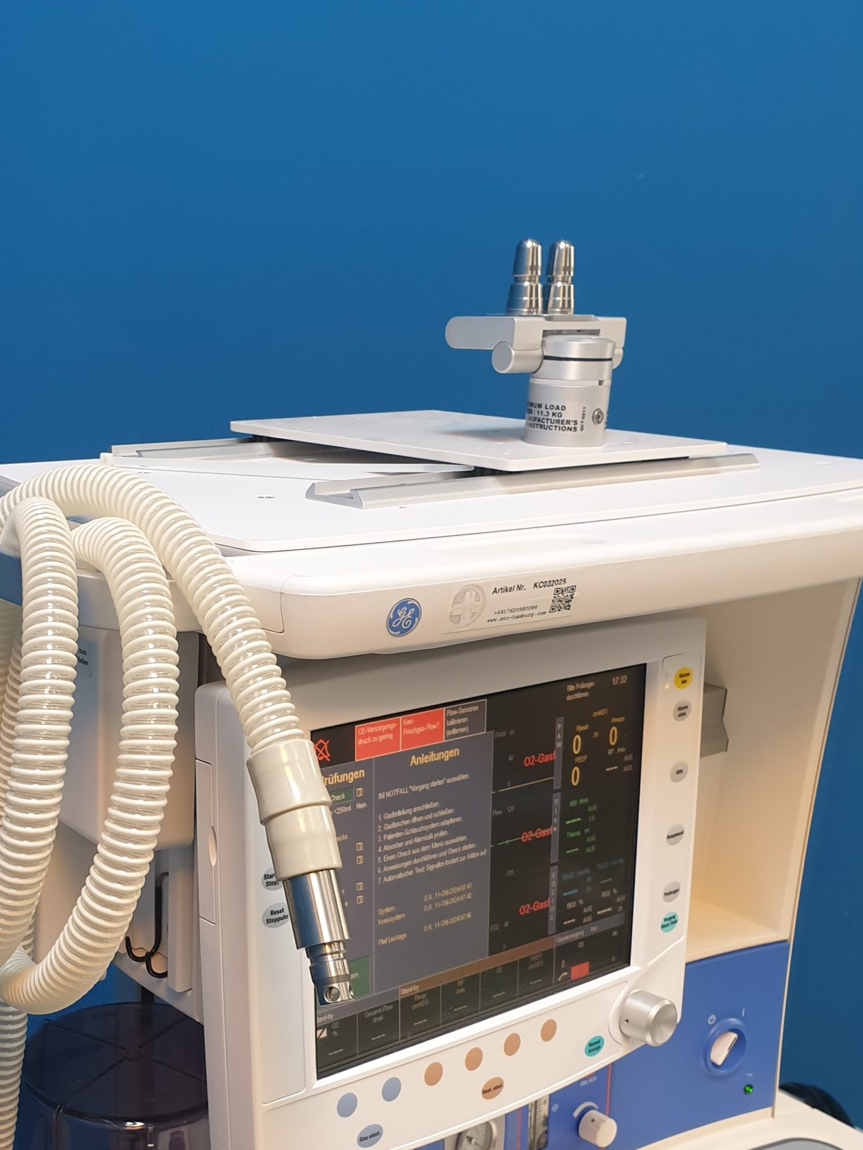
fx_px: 1362
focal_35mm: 41
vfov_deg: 44.5
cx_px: 203
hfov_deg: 34.3
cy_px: 833
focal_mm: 4.3
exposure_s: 1/50
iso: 200
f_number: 2.4
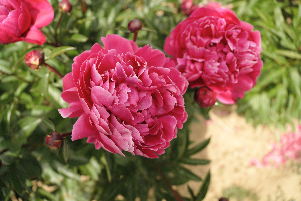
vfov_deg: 50.4
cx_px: 150
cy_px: 100
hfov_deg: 70.4
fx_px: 213
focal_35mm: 26
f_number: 2.8
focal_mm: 17
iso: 125
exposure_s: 1/800
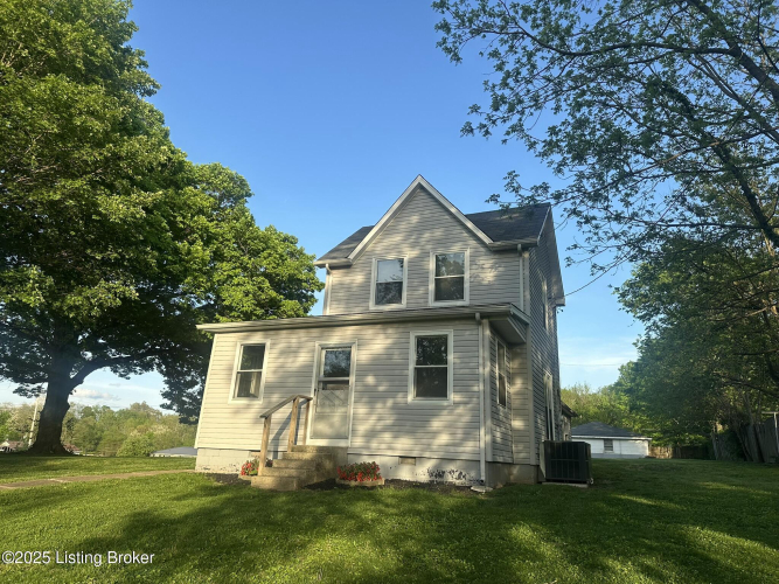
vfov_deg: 56.8
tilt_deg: +17.7
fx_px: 540
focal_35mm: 24
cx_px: 390
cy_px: 292
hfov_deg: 71.6
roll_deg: -3.3
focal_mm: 6.86
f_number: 1.78
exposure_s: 1/1541
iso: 80
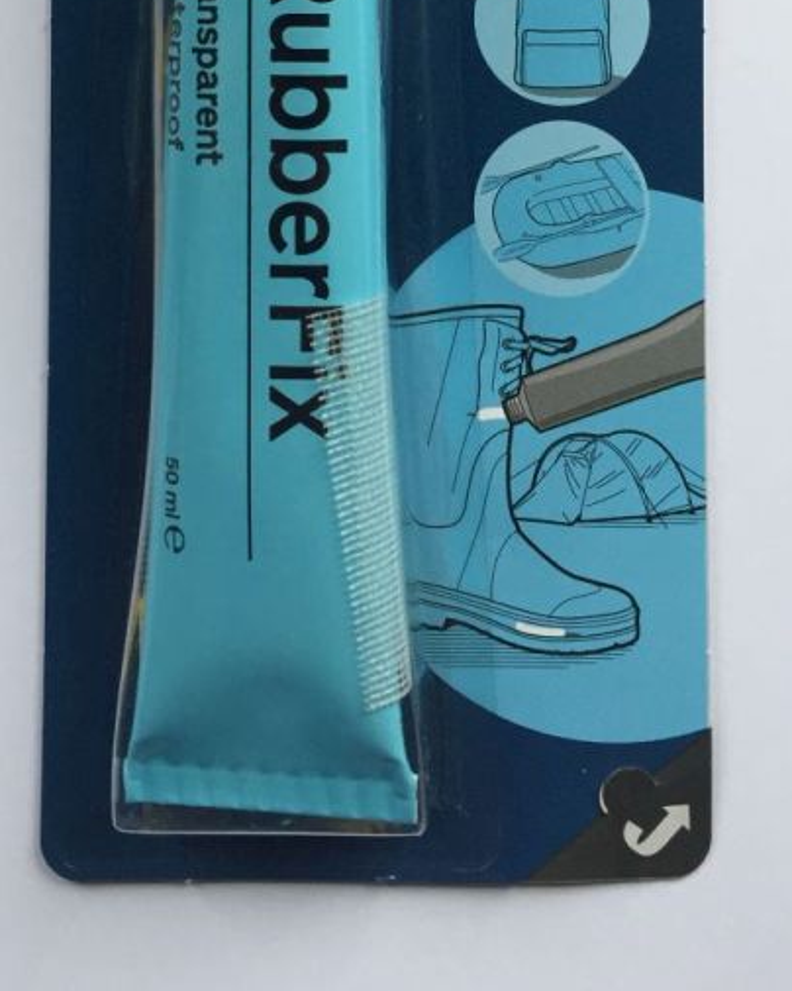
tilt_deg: -86.1
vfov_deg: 31.7
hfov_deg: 27.1
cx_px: 386
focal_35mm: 56
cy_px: 73
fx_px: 1641
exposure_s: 1/33
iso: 40
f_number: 2.2
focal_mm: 4.15
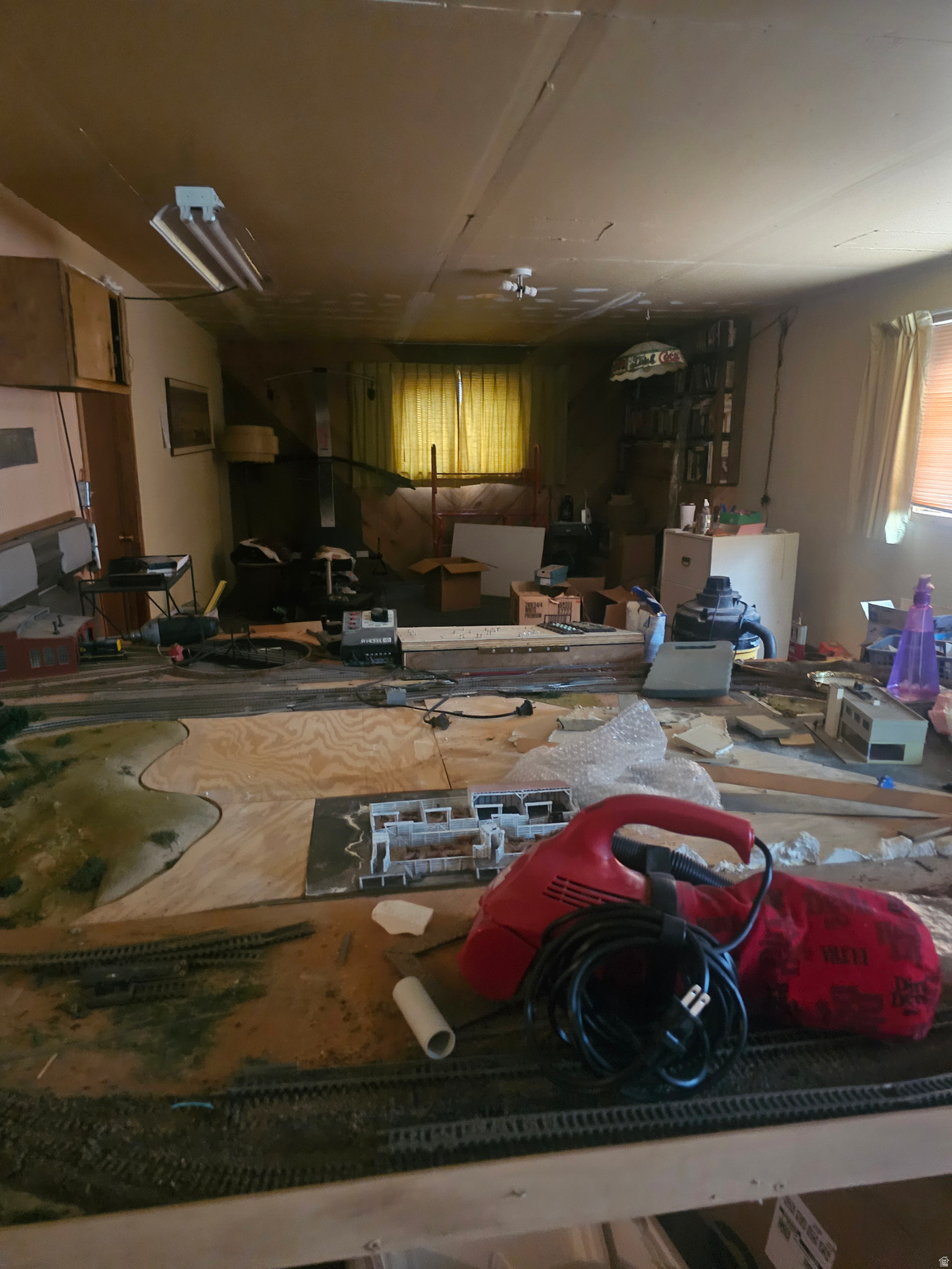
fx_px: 843
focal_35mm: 23
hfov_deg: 58.9
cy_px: 634
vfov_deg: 73.9
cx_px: 476
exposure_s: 1/20
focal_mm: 6.3
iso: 1600
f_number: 1.7
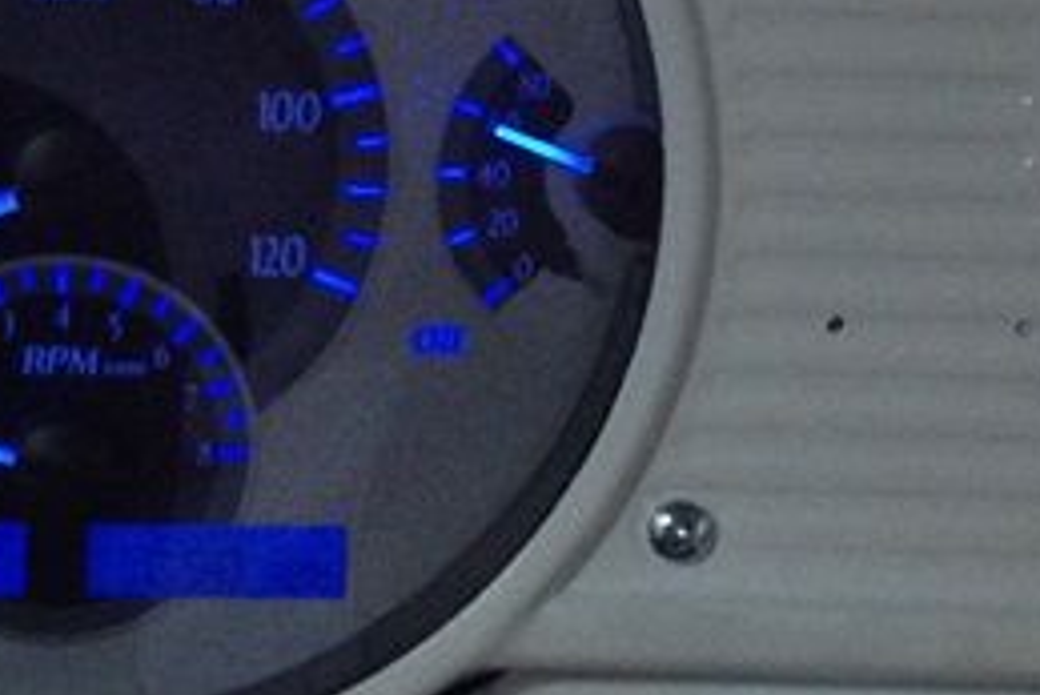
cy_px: 84
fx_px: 4162
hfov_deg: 14.1
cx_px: 36
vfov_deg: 9.5
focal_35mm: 144
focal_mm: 4.28
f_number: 2.4
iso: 250
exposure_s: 1/20
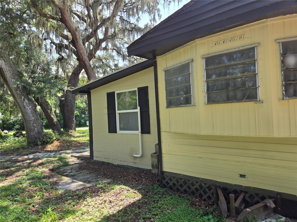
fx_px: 197
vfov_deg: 58.9
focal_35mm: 23
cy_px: 111
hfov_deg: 73.9
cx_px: 148
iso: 25
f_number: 1.8
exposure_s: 1/359
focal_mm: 5.4
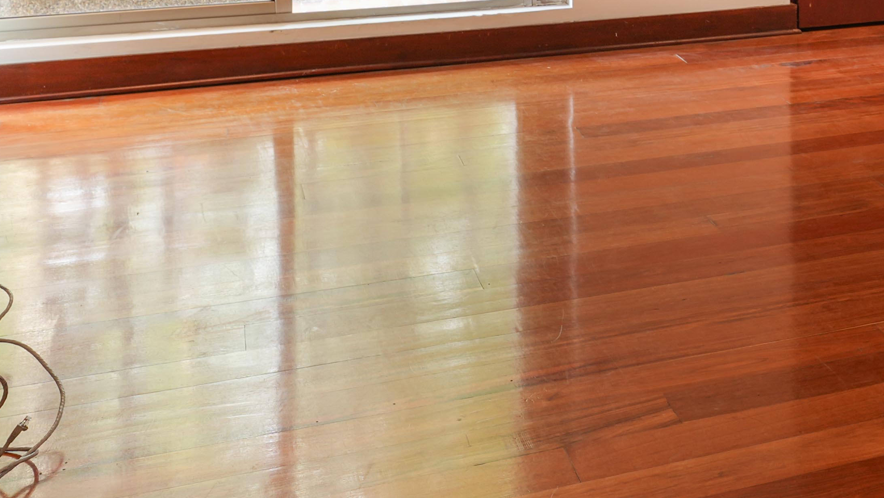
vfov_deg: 16.2
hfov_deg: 27.9
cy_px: -280
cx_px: 1034
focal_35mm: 67
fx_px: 1571
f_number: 9
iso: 100
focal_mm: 20
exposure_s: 1
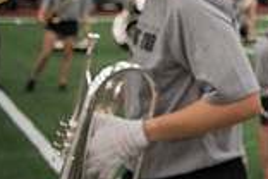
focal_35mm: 89
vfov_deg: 14.7
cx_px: 488
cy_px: -49
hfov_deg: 18.0
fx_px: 663
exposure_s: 1/250
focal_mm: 24
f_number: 3.2
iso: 3200
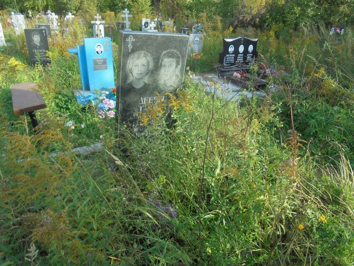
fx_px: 266
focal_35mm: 26
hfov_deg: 67.3
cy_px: 133
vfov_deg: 53.1
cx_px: 177
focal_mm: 4.6
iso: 100
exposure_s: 1/250
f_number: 3.5
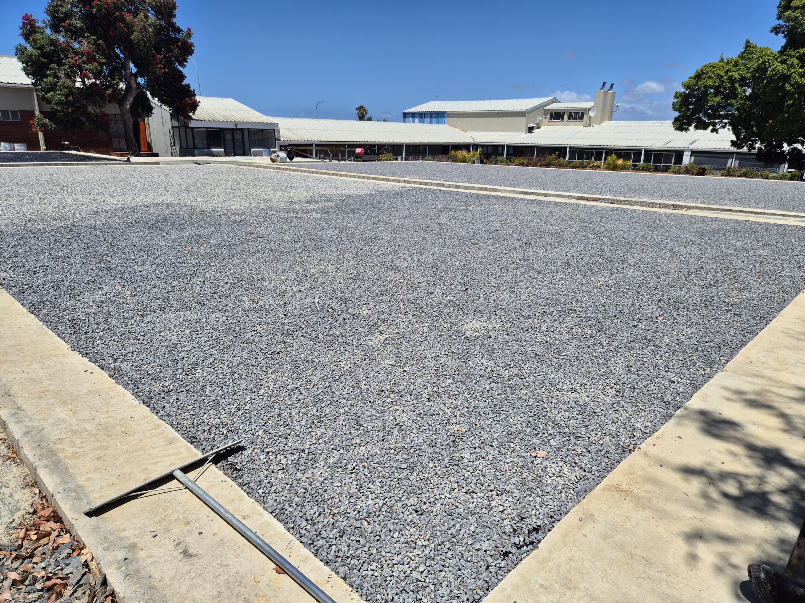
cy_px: 302
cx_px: 402
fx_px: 535
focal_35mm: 23
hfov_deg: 73.9
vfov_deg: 58.9
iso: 25
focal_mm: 5.4
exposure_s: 1/3104
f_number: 1.8
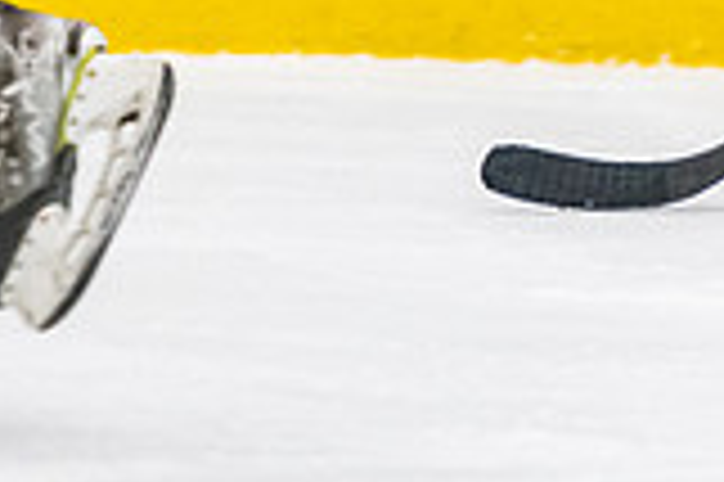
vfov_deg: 1.3
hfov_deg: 1.9
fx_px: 21939
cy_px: 282
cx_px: 1405
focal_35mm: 1092
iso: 3200
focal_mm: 170
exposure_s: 1/640
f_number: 3.2
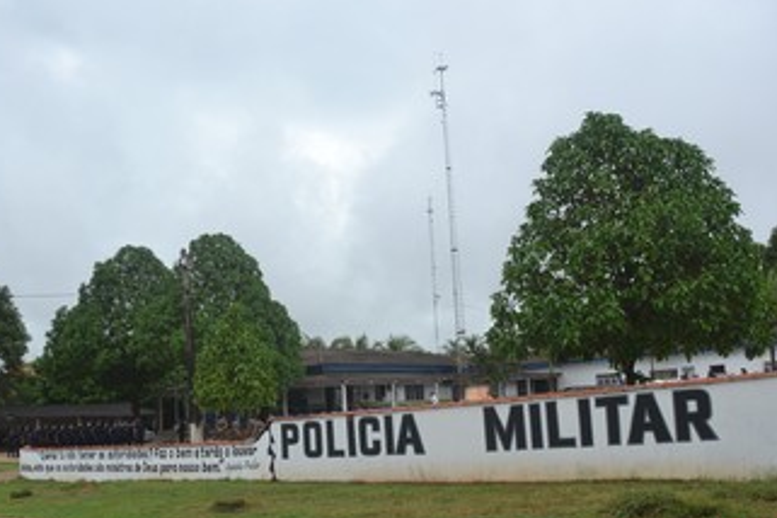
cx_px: 317
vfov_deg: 31.7
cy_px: 334
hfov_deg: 46.2
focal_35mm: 42
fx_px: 906
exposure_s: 1/160
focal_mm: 20
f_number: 6.3
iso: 100
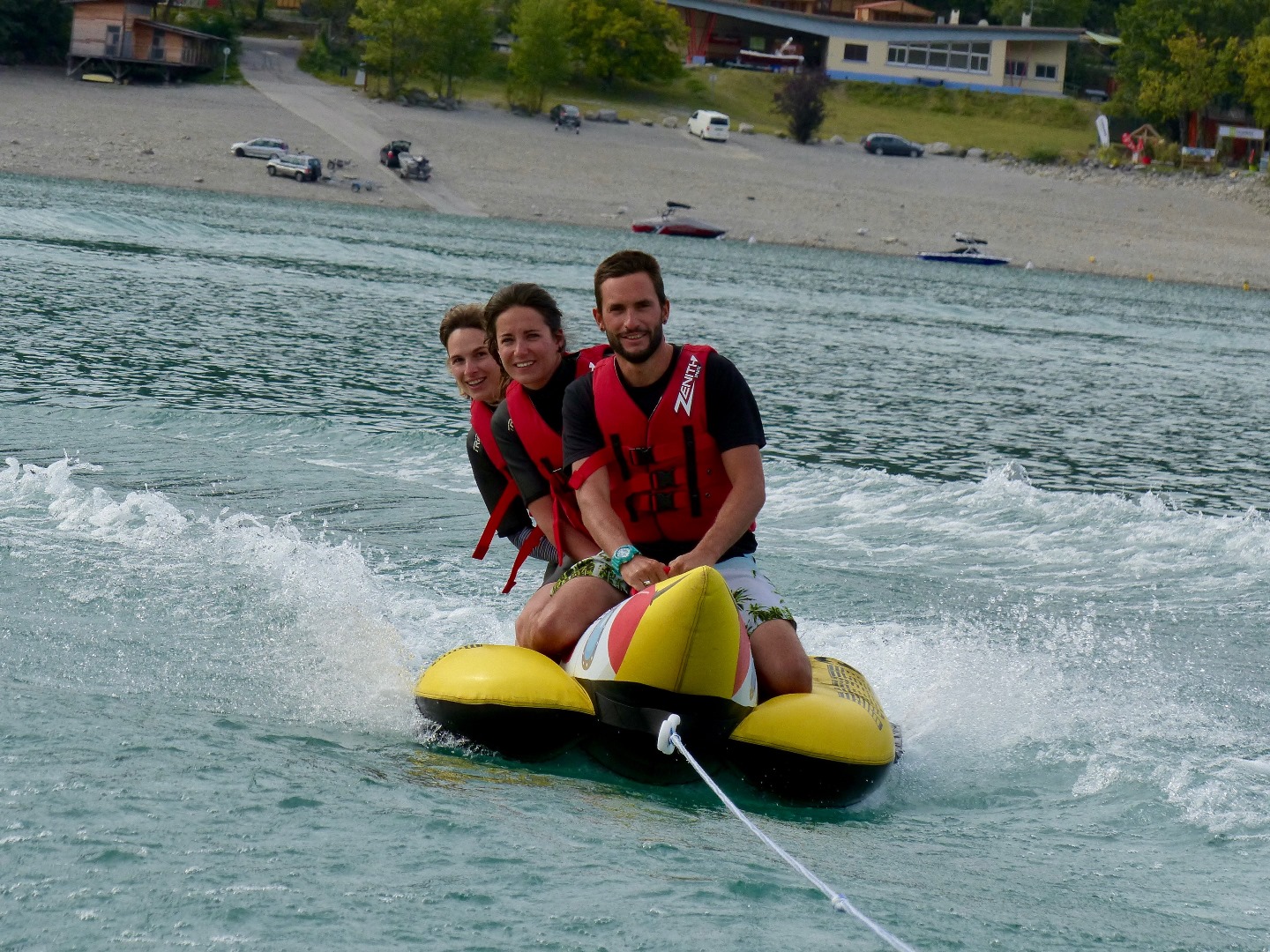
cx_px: 635
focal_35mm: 258
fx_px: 9466
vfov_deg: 5.8
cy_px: 476
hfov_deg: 7.7
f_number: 4
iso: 160
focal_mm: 46.5
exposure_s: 1/1300
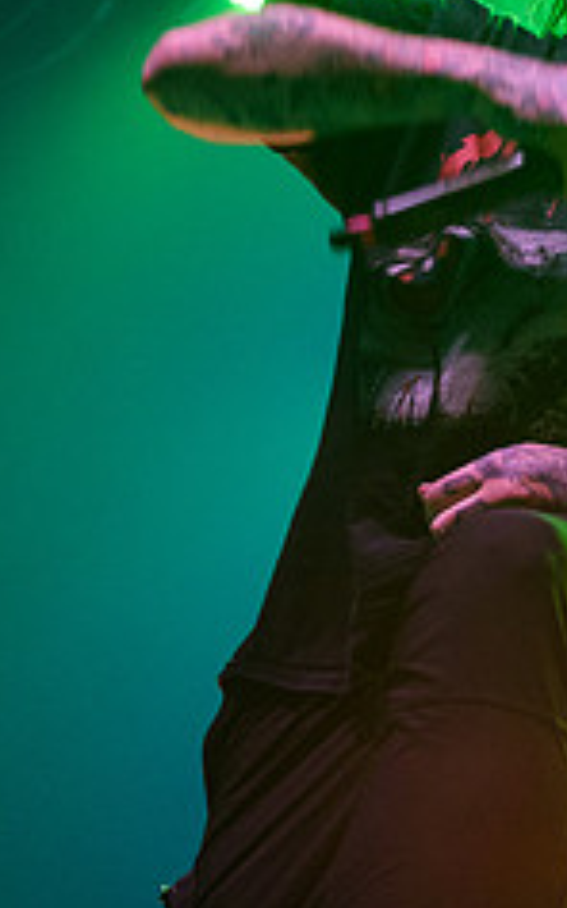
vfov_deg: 20.6
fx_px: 2474
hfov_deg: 13.0
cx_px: 434
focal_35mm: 100
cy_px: 205
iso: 3200
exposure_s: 1/160
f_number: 3.5
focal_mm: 36
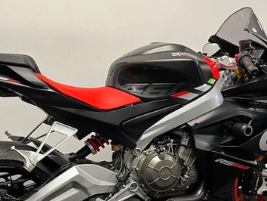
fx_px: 363
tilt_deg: -12.8
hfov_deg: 40.3
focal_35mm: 47
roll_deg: +1.4
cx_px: 114
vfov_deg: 30.6
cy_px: 137
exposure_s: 1/50
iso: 100
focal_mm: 5.1
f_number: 1.6
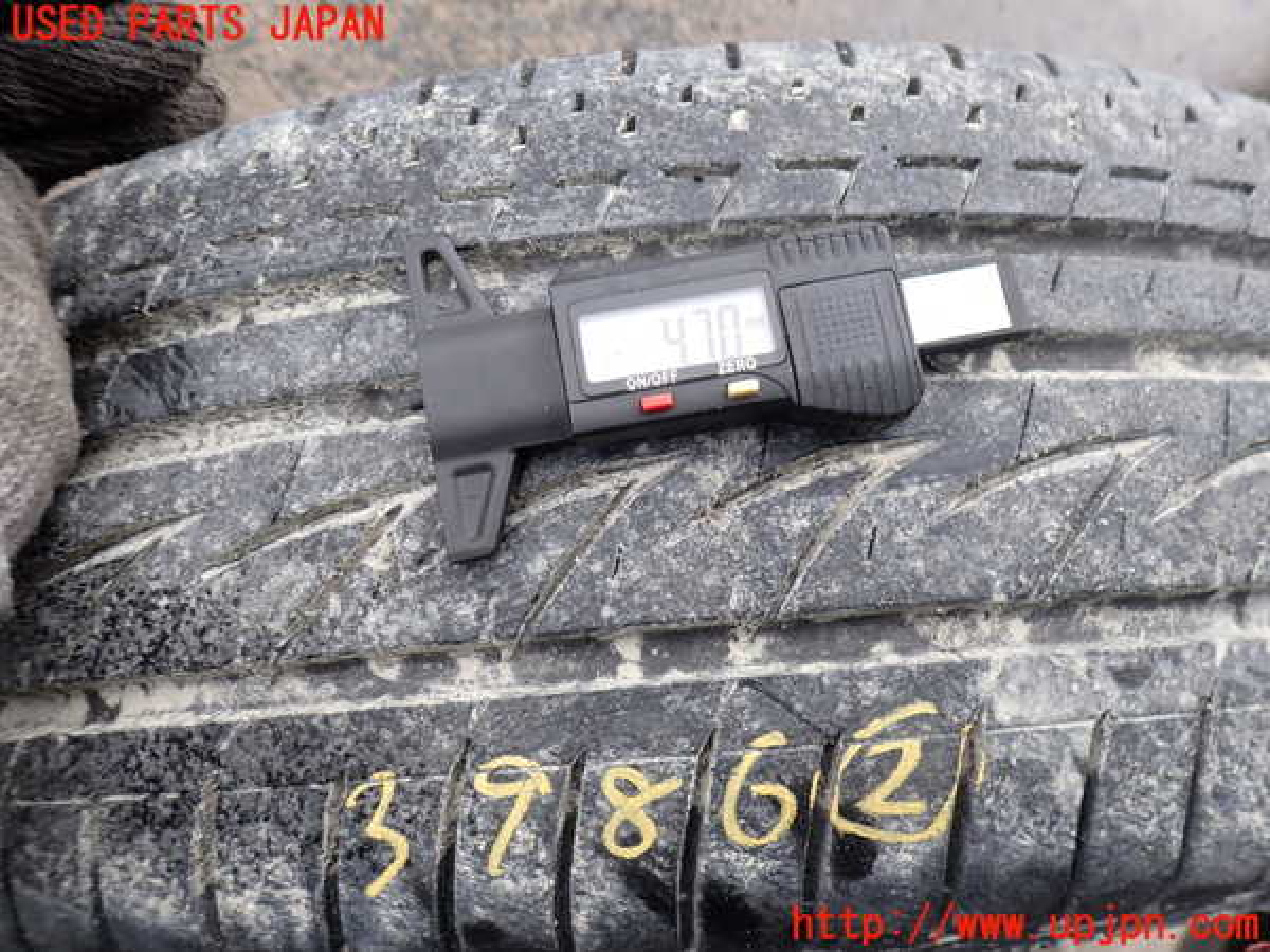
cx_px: 635
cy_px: 476
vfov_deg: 54.9
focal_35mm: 25
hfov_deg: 69.4
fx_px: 917
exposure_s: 1/250
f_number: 2.8
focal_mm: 4.5
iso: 100
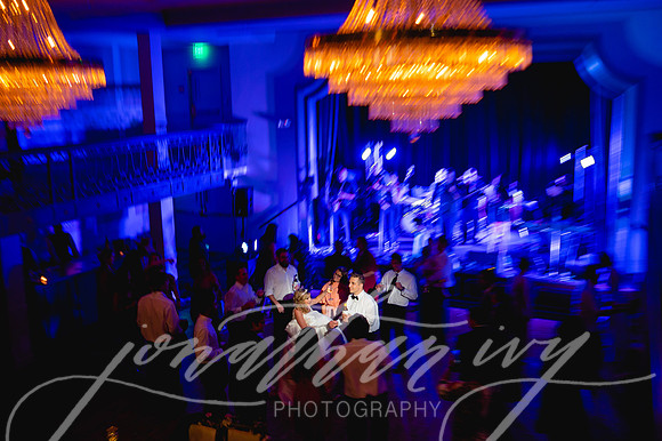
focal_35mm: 34
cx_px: 331
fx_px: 625
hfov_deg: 55.8
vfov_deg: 38.8
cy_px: 220
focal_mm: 34
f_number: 2.8
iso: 2500
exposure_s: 1/60
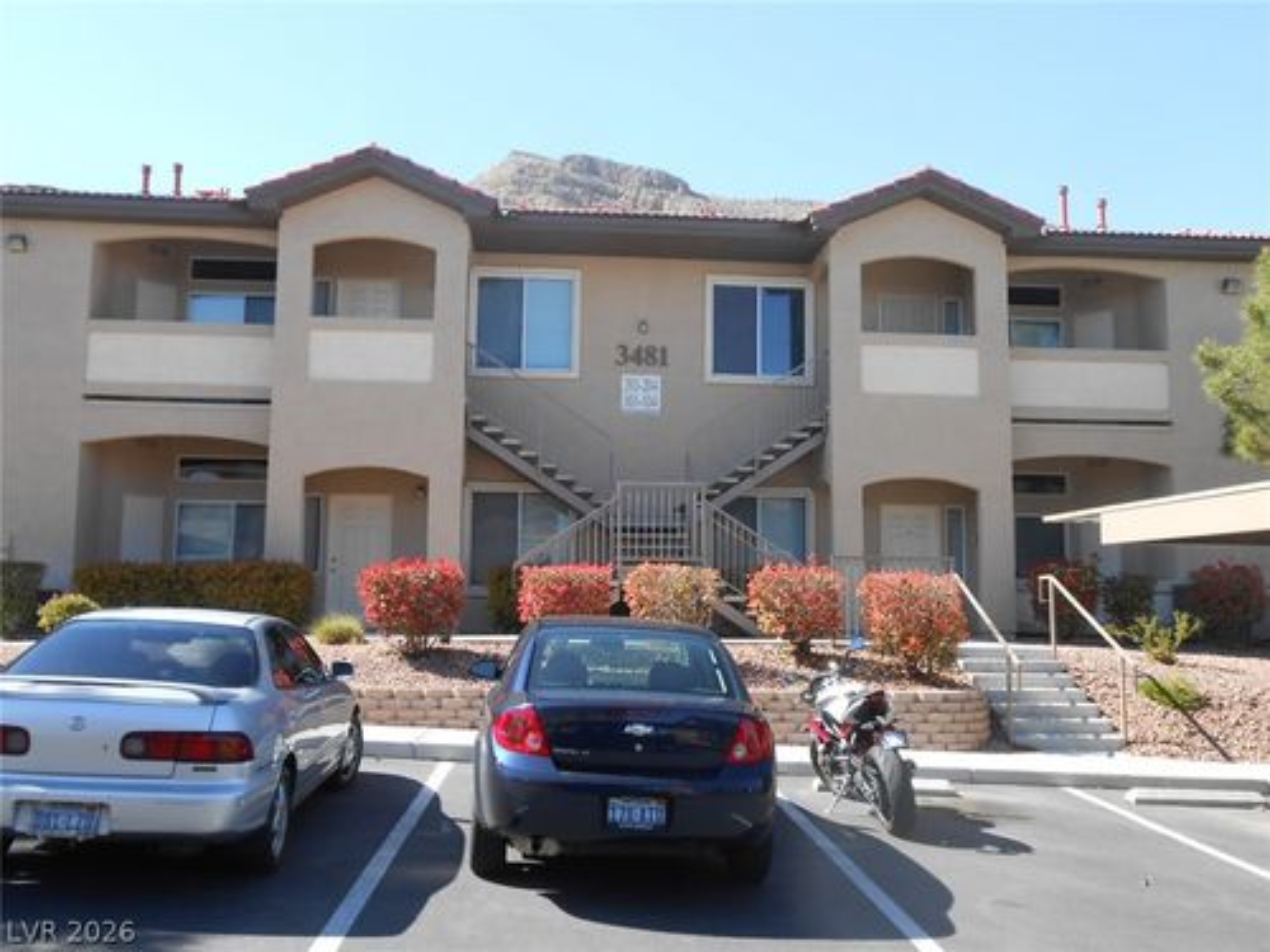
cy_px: 476
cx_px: 635
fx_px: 1247
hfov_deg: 54.0
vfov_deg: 41.8
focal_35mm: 34
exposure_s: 1/250
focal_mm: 6
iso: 80
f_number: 3.9
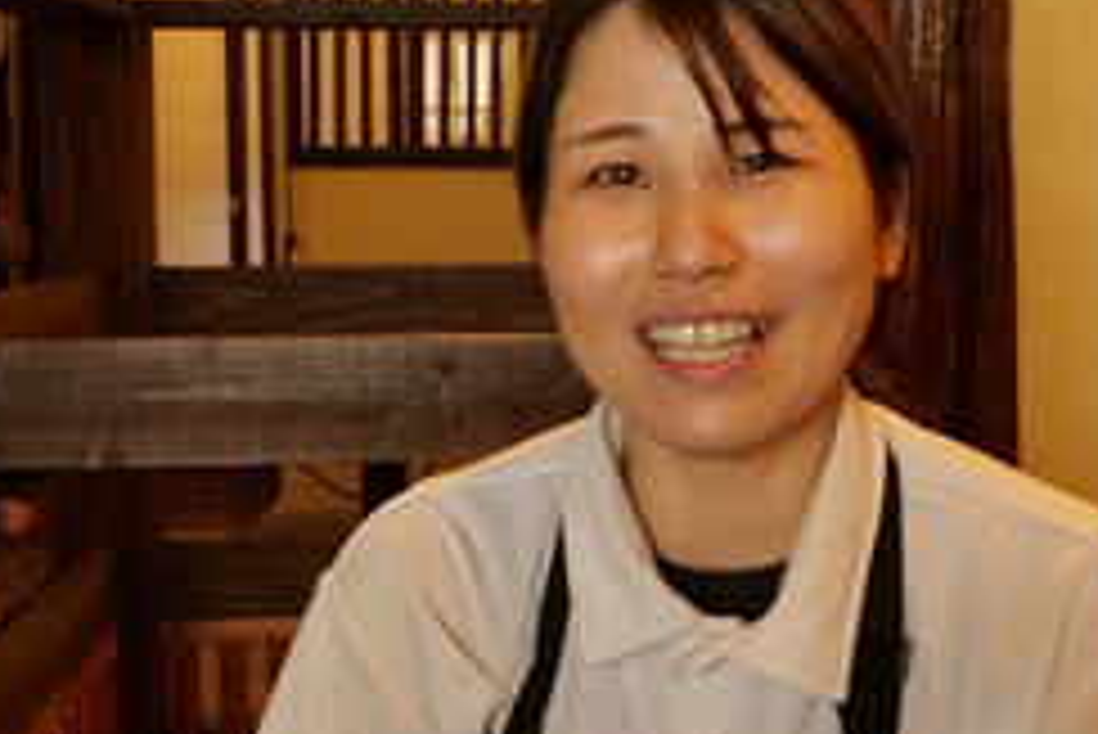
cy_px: 358
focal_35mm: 64
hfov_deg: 31.1
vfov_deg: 21.3
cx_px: 765
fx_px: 1953
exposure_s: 1/20
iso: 6400
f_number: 14
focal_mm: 39
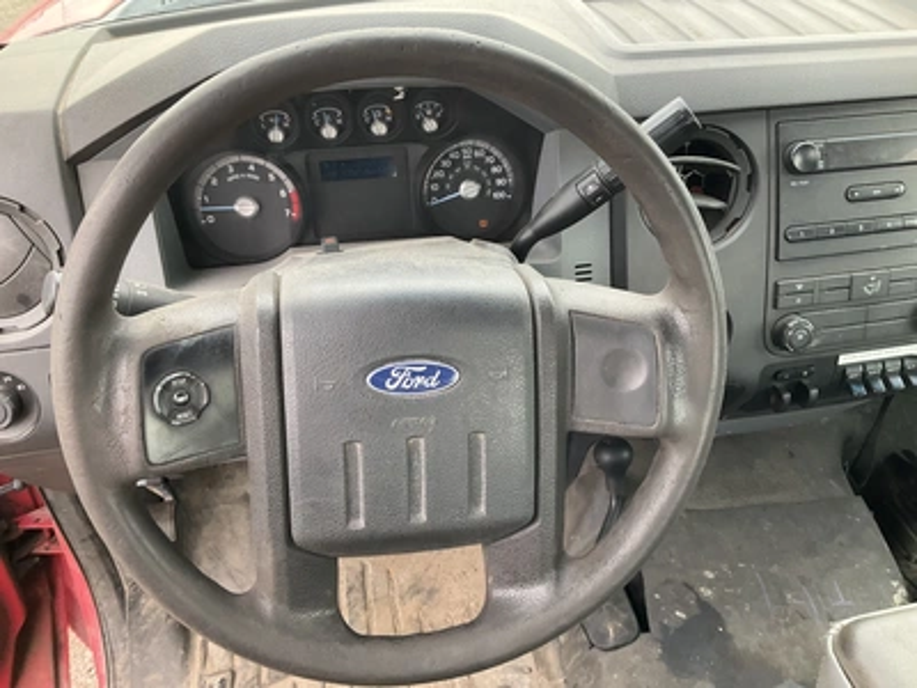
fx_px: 768
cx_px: 458
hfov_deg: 61.7
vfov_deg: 48.2
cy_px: 344
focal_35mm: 29
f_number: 1.8
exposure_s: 1/122
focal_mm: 3
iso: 64
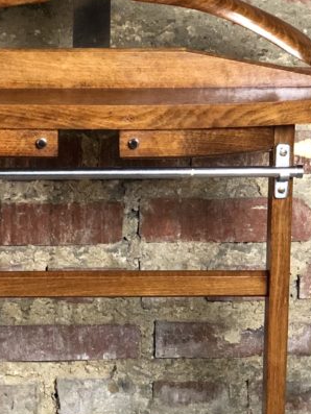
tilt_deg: -23.0
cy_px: 392
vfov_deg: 14.5
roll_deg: +0.6
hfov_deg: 11.1
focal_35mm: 134
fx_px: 1604
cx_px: 109
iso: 160
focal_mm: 6
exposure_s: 1/14
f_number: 2.4
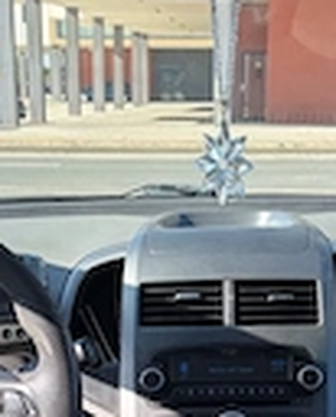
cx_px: 212
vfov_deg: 23.4
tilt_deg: -16.7
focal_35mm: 79
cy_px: 384
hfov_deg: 19.4
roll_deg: +0.8
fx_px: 979
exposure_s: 1/687
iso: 50
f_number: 1.6
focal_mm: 5.96
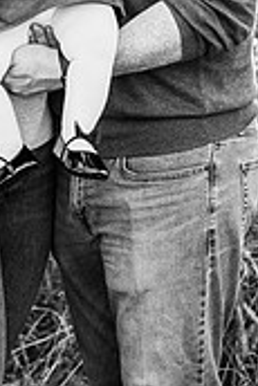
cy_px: -54
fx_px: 1963
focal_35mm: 183
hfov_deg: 7.5
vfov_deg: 11.1
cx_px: 7
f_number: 2.8
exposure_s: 1/800
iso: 640
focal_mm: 70
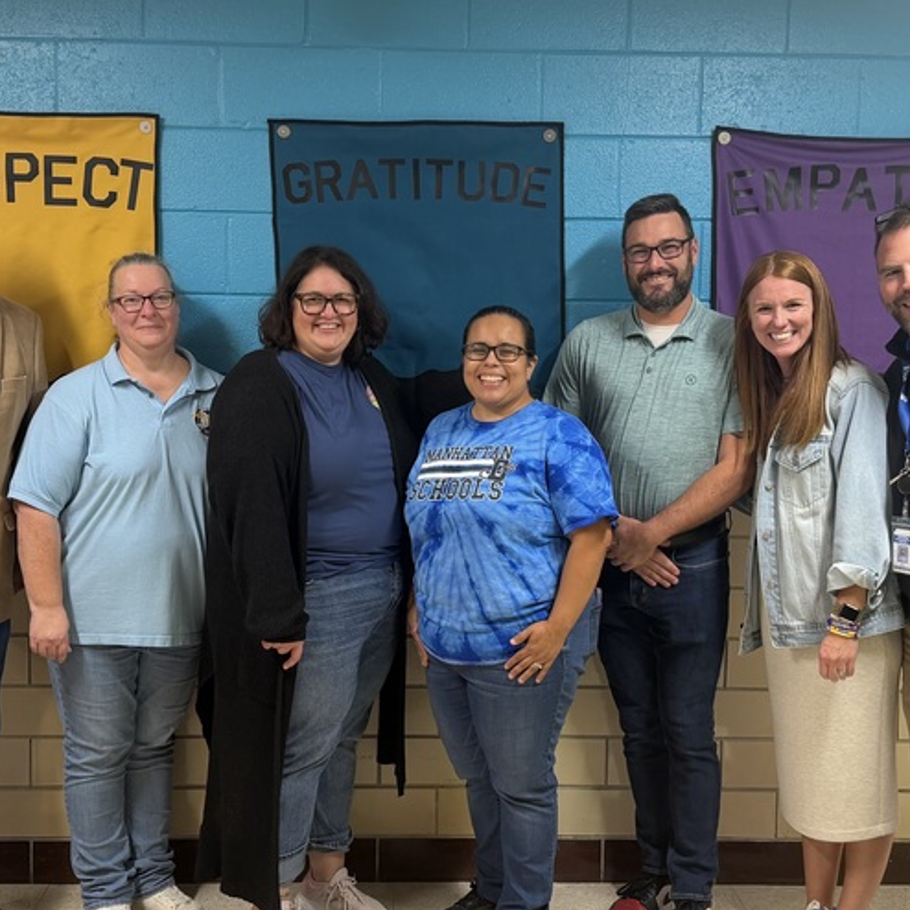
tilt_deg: -6.3
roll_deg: -0.3
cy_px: 483
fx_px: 1309
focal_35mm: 44
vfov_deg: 38.3
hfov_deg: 38.3
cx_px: 431
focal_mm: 6.76
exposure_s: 1/60
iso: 160
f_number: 1.78
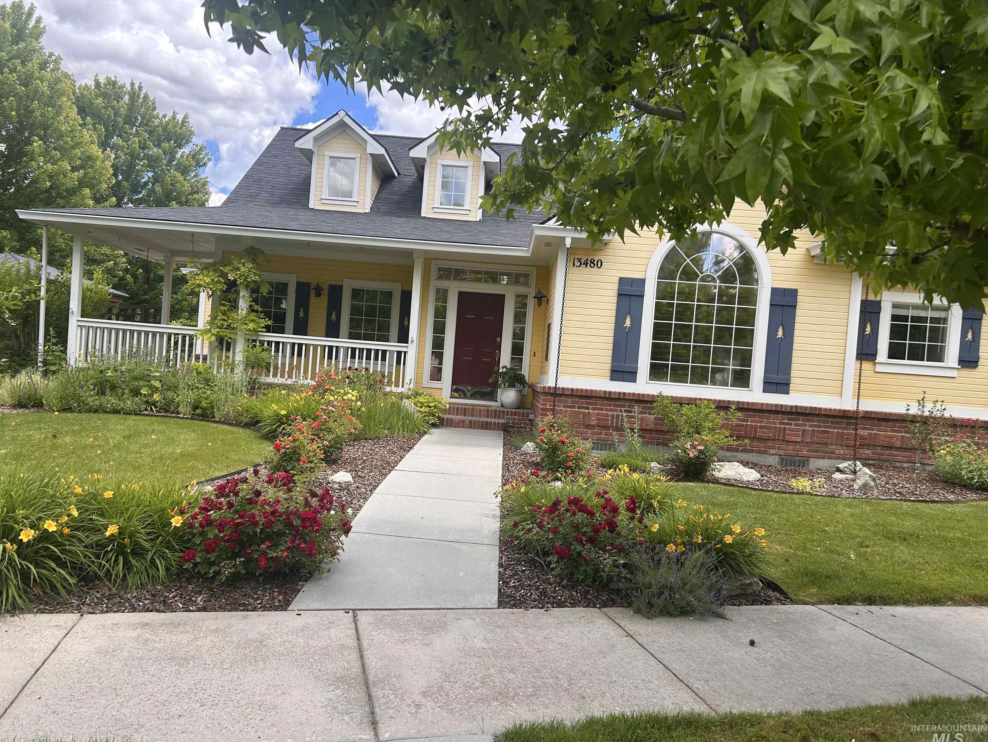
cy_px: 378
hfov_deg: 65.3
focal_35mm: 27
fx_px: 771
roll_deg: -3.8
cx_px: 475
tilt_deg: -1.4
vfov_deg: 51.4
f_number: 1.5
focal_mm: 5.7
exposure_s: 1/1488
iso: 50
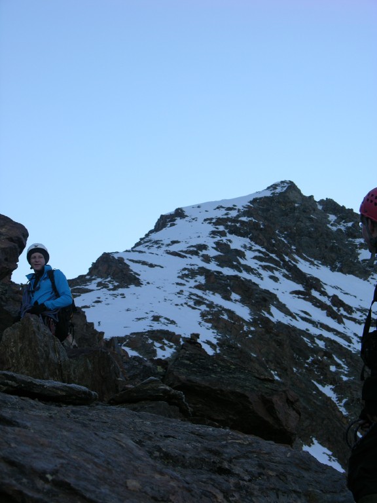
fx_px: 1278
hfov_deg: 16.8
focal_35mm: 88
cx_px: 188
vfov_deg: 22.3
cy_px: 252
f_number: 4.4
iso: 50
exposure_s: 1/240
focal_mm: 22.3
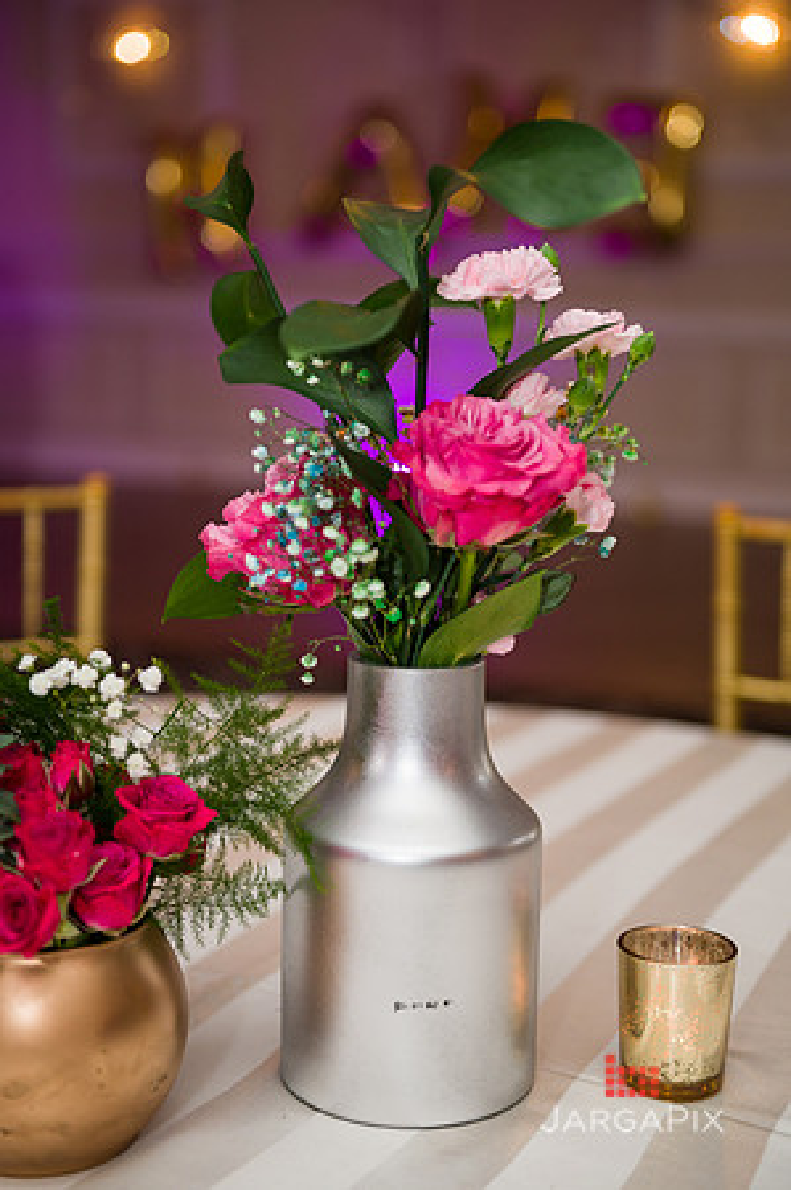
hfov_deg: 25.9
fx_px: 1718
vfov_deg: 38.2
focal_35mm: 52
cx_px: 396
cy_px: 595
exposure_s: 1/200
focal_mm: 52
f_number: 3.2
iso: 640
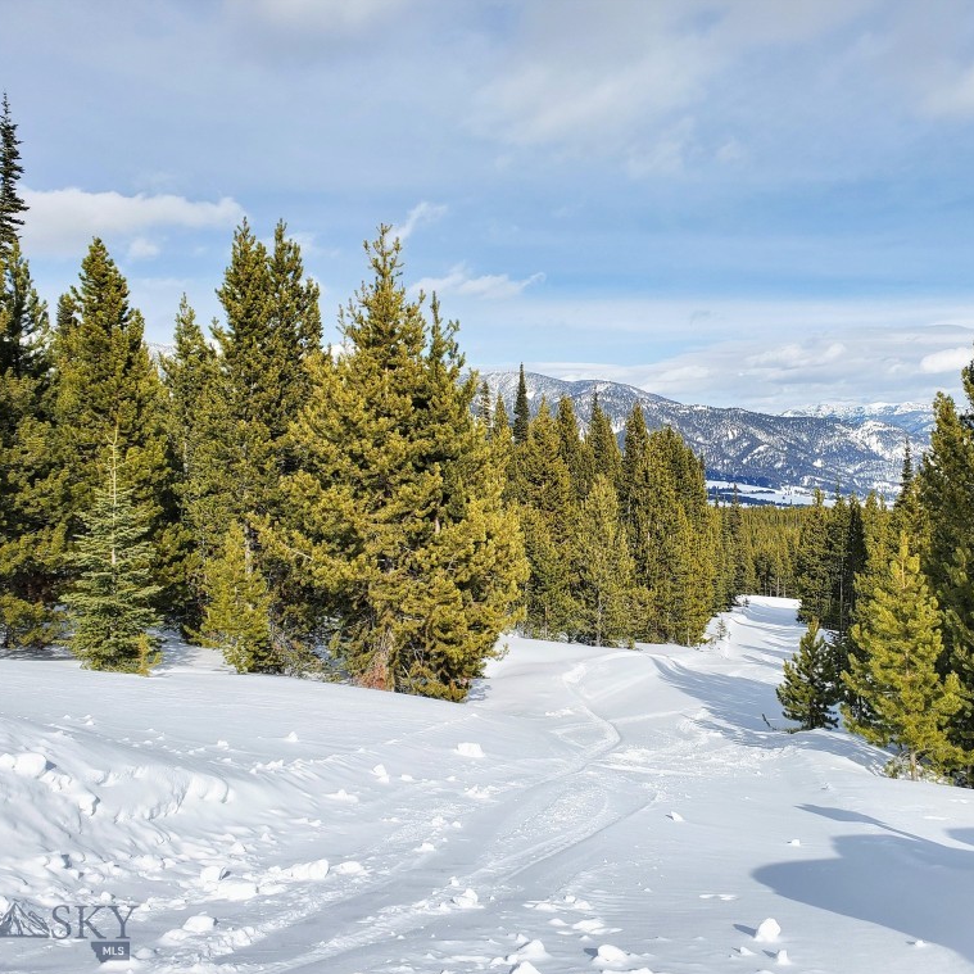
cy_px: 485
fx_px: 987
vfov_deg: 52.5
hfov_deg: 52.4
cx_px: 545
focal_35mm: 31
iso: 50
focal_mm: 4.3
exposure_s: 1/2015
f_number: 2.4
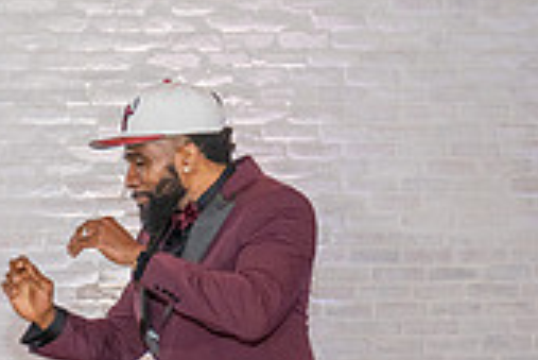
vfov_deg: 9.6
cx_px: 64
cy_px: 594
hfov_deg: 14.8
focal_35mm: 137
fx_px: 2049
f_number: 3.5
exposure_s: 1/200
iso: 2000
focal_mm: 40
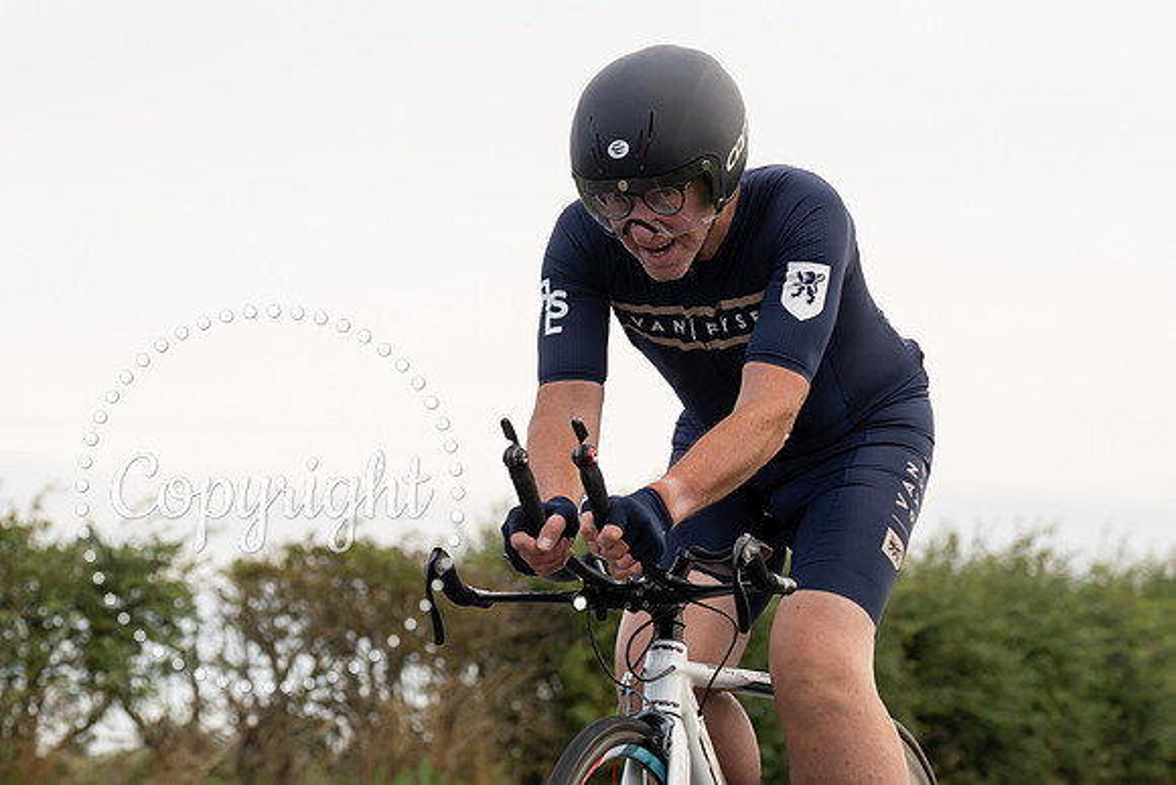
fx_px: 5235
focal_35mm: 160
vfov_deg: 8.6
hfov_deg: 12.8
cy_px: 355
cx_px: 685
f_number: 4.5
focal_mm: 75
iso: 200
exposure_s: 1/800
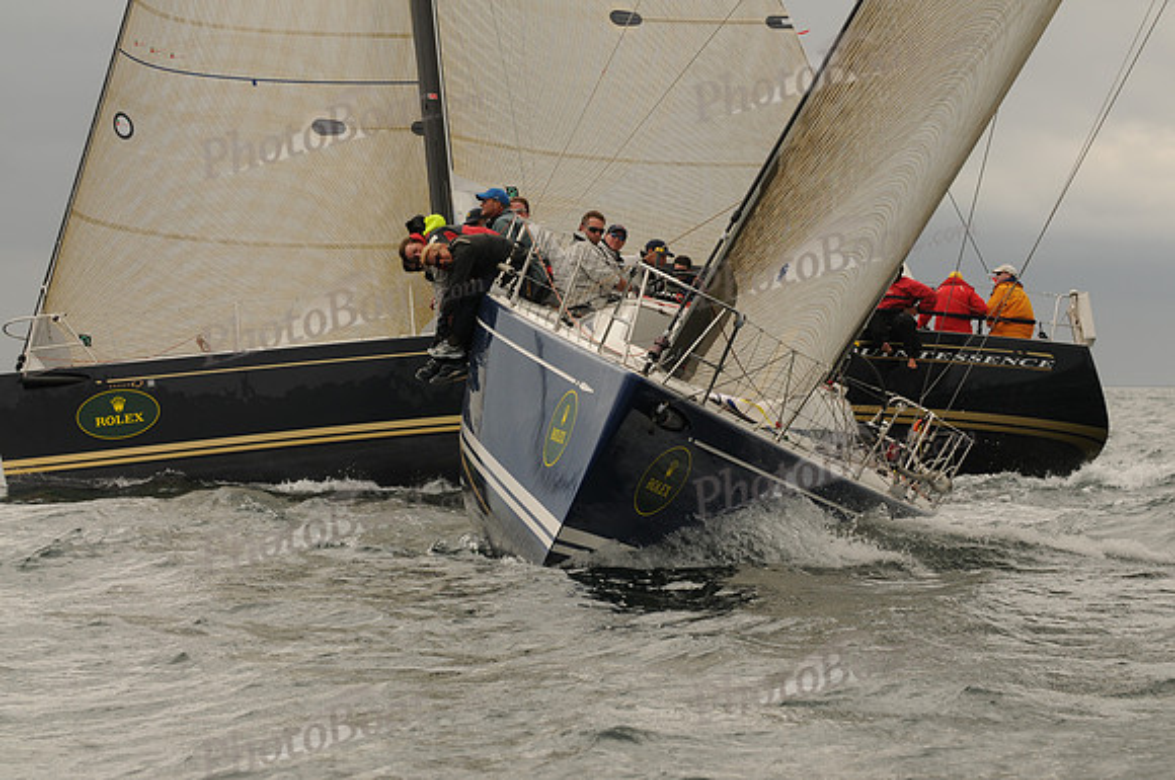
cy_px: 390
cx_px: 588
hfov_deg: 14.0
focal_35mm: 147
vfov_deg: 9.3
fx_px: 4791
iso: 200
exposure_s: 1/640
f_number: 6.3
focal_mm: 98
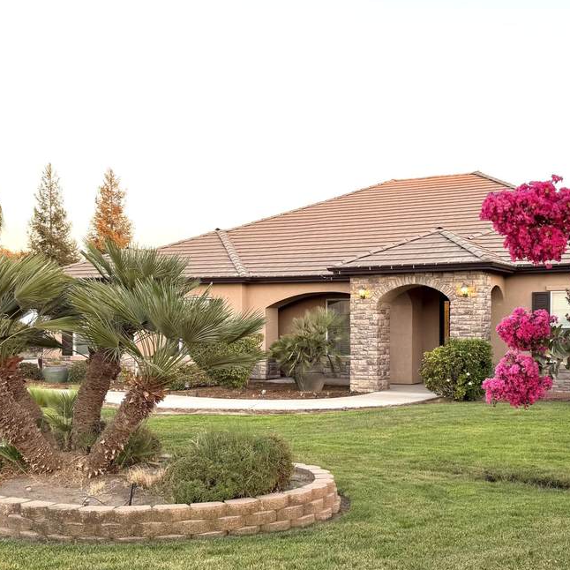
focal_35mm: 42
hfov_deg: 39.4
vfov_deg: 39.8
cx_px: 397
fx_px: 782
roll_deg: -0.1
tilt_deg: -2.1
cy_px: 348
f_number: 1.78
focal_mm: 6.76
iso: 64
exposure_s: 1/179
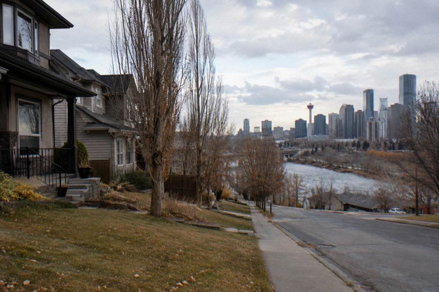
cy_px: 146
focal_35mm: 64
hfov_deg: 31.4
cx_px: 220
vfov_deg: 21.2
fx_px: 780
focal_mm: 64
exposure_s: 1/125
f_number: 9
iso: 200
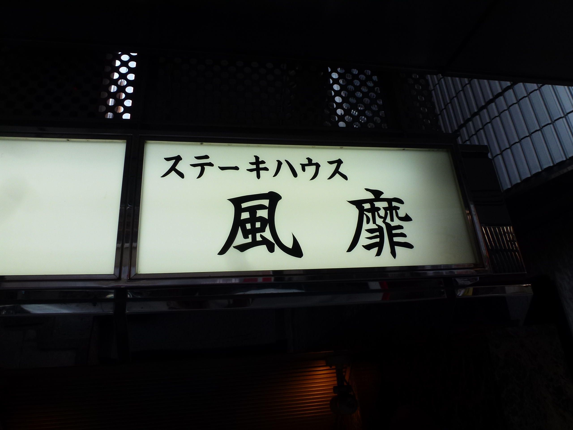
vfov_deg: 56.8
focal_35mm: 24
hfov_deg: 71.6
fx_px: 397
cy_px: 215
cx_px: 286
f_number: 4
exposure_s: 1/160
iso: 100
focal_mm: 4.3
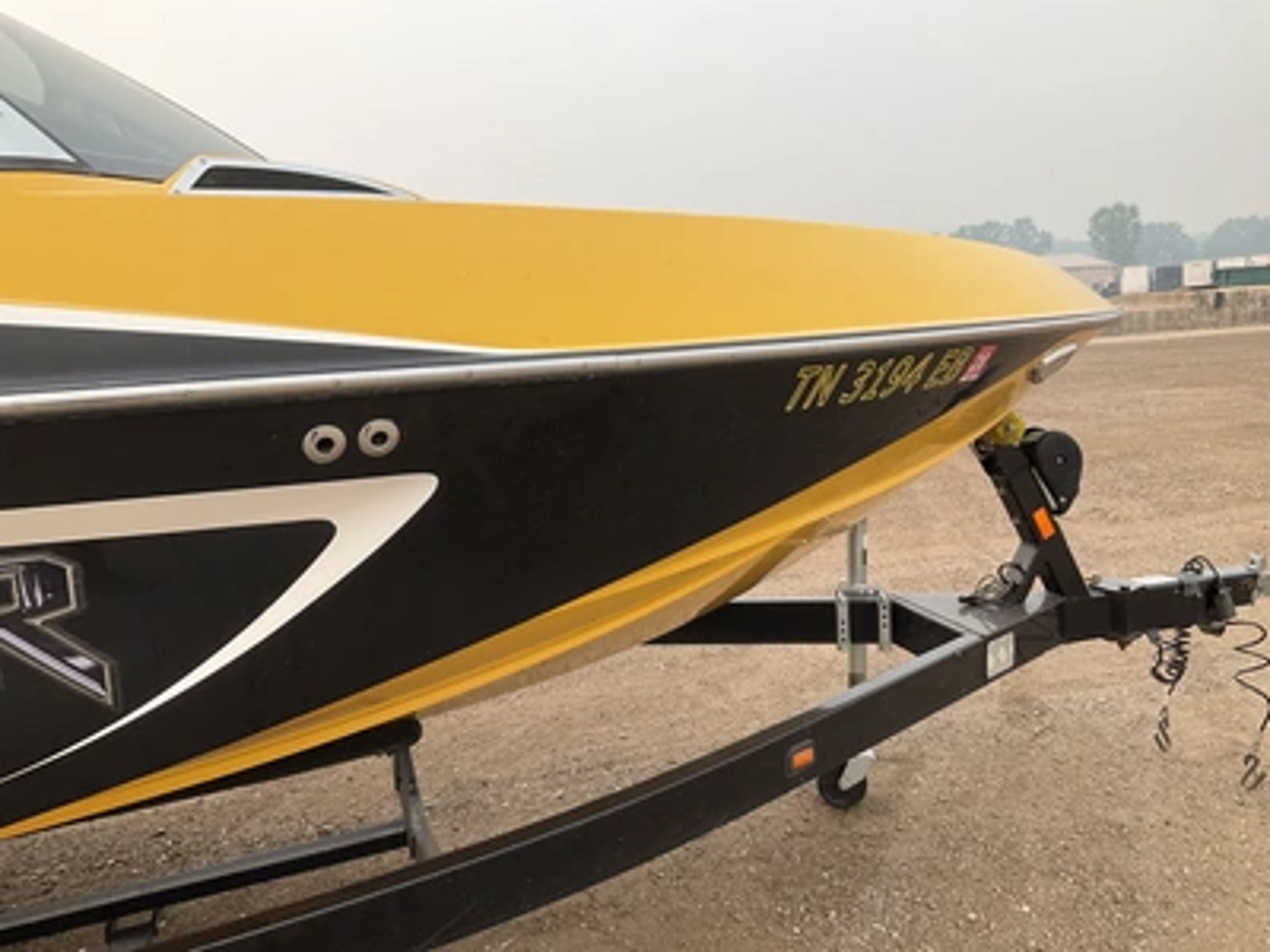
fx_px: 1064
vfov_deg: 48.2
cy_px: 476
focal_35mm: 29
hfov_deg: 61.7
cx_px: 635
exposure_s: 1/606
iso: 25
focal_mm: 3
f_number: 1.8
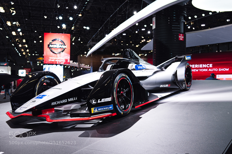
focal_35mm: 45
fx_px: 290
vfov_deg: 29.9
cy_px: 77
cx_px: 116
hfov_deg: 43.6
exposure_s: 1/250
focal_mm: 30
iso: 640
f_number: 3.5
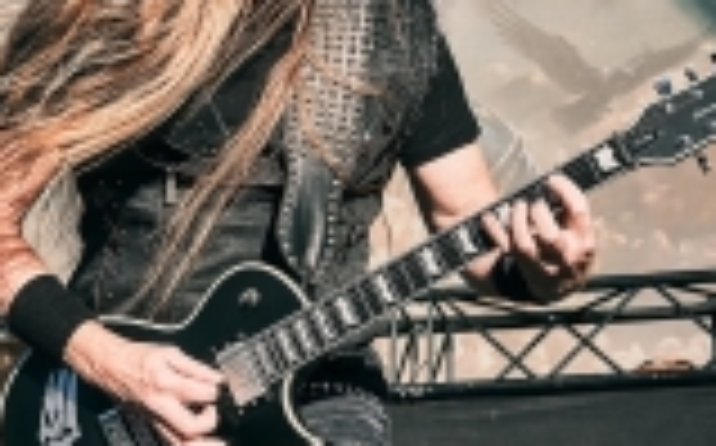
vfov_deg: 8.3
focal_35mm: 158
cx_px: -185
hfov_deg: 12.9
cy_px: 203
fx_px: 3080
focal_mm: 27
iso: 125
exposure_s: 1/320
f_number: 5.6
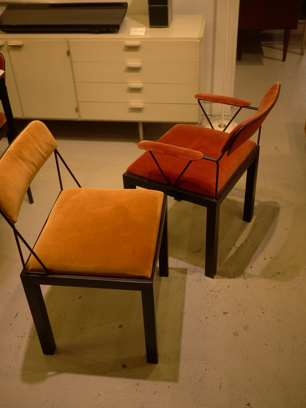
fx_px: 471
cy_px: 204
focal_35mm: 40
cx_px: 153
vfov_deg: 46.8
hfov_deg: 36.0
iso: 1000
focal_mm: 20
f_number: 1.7
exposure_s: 1/200
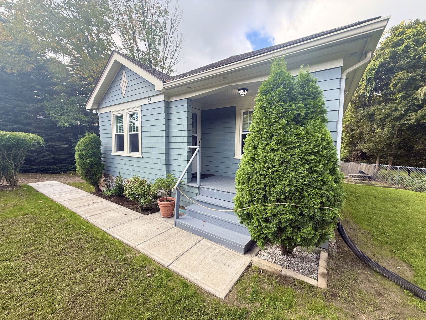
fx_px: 172
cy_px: 160
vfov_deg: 85.7
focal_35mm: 14
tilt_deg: -4.3
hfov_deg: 102.1
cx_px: 213
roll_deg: -0.2
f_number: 2.2
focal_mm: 2.22
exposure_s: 1/268
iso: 50
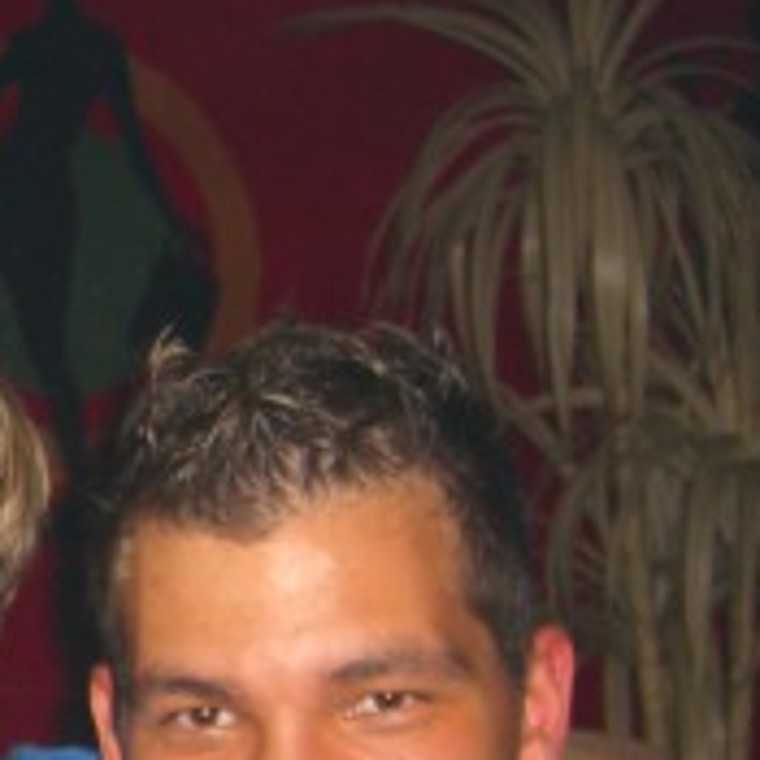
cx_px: -278
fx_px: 2857
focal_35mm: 115
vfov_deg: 14.8
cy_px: 799
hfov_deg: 14.4
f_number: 2.8
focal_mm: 7.9
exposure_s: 1/60
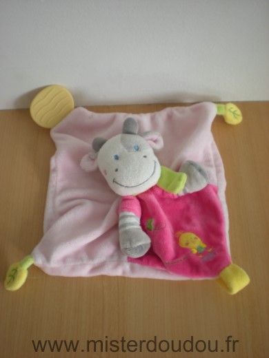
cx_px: 134
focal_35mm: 38
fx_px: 394
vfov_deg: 49.0
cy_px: 179
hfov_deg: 37.7
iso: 64
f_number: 3.1
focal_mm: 6.3
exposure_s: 1/61.2
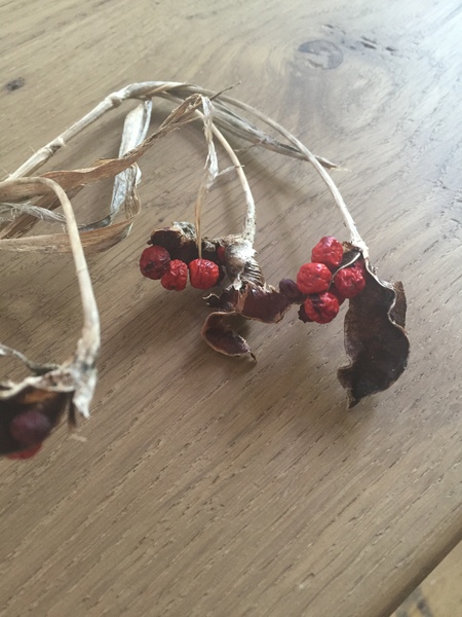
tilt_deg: -58.7
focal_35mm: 29
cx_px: 231
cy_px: 308
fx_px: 516
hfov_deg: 48.2
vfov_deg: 61.7
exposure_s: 1/33
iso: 160
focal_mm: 4.15
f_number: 2.2
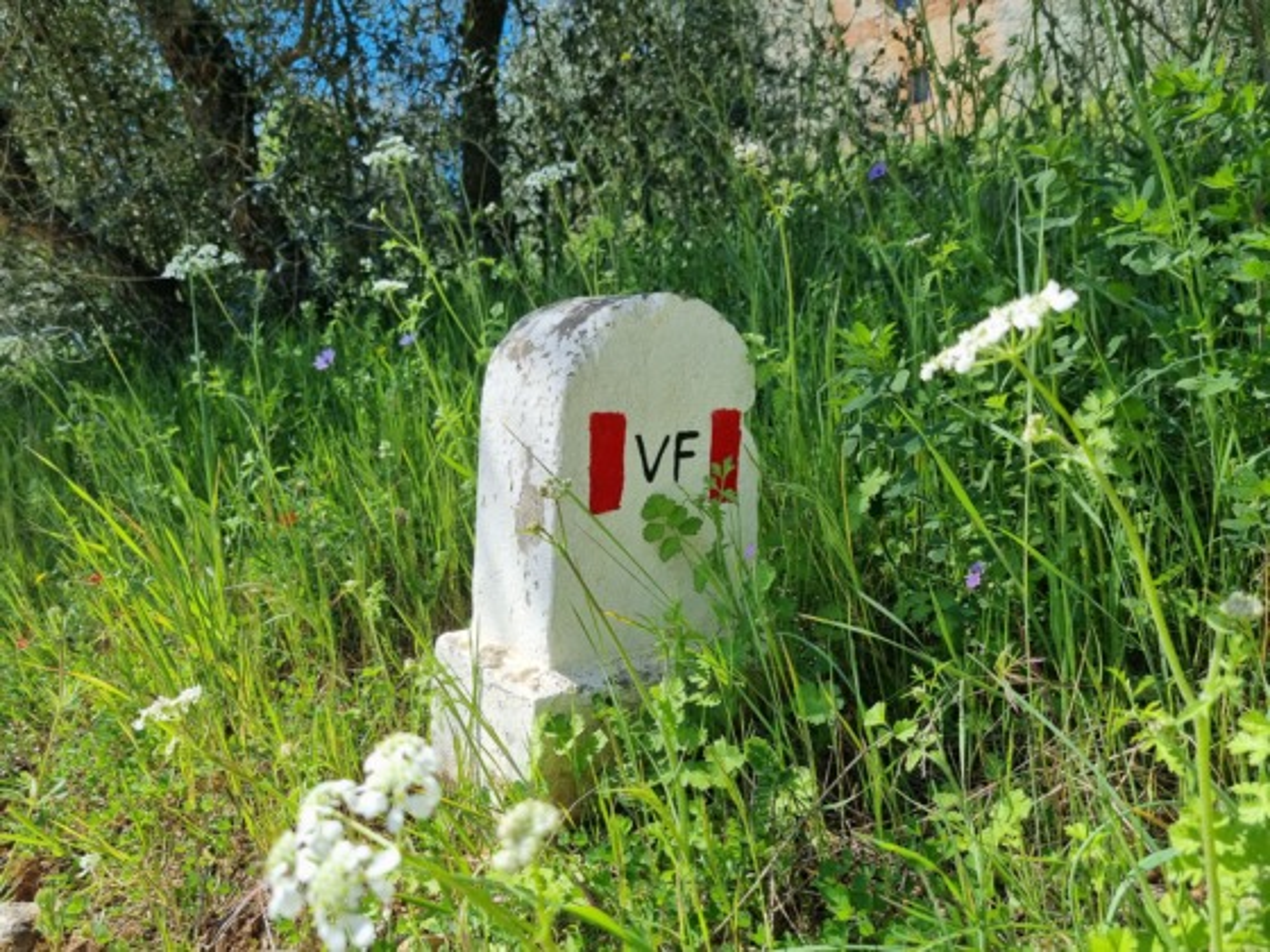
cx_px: 635
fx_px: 954
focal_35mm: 26
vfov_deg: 53.1
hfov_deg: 67.3
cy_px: 476
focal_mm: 5.4
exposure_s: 1/1668
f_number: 1.8
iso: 50
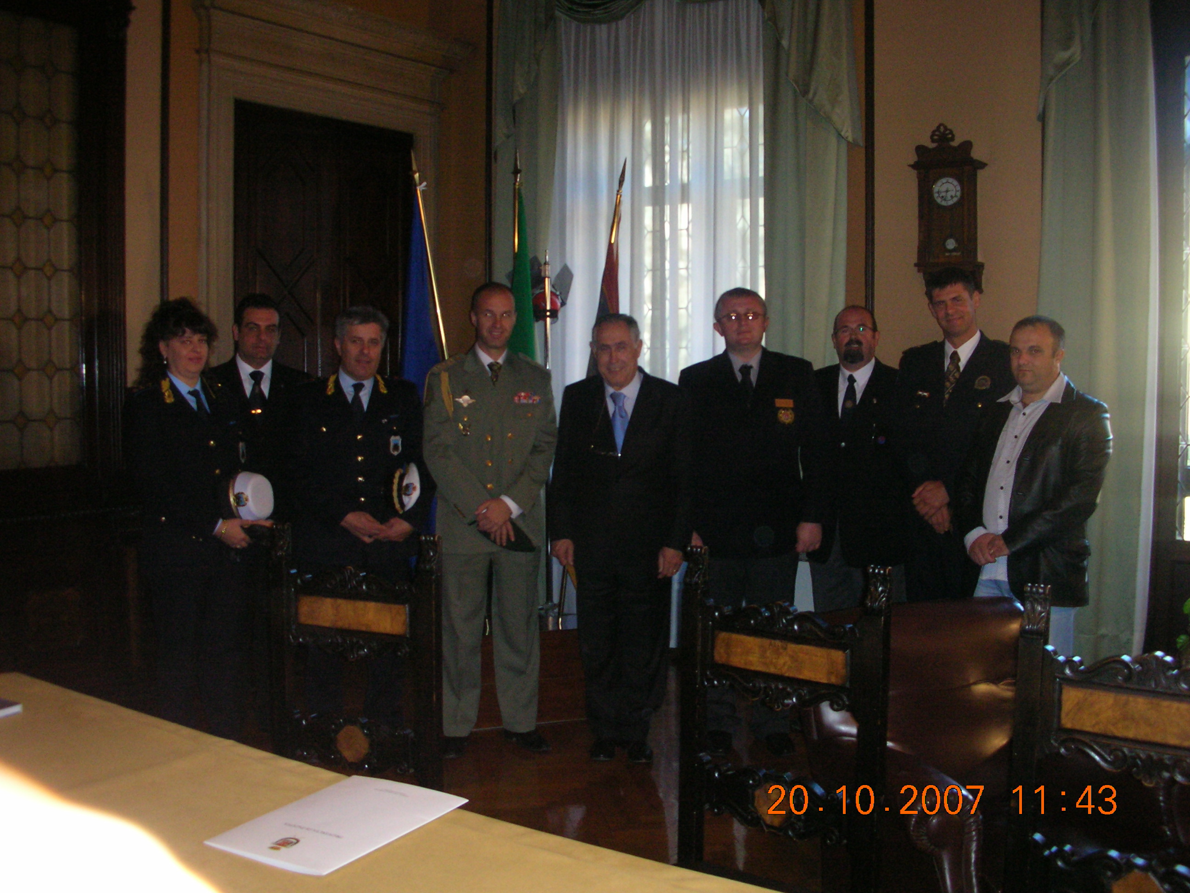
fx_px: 1203
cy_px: 446
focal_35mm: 35
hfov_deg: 52.6
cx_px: 595
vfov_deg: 40.7
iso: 200
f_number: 3
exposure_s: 1/60.1
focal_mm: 5.8
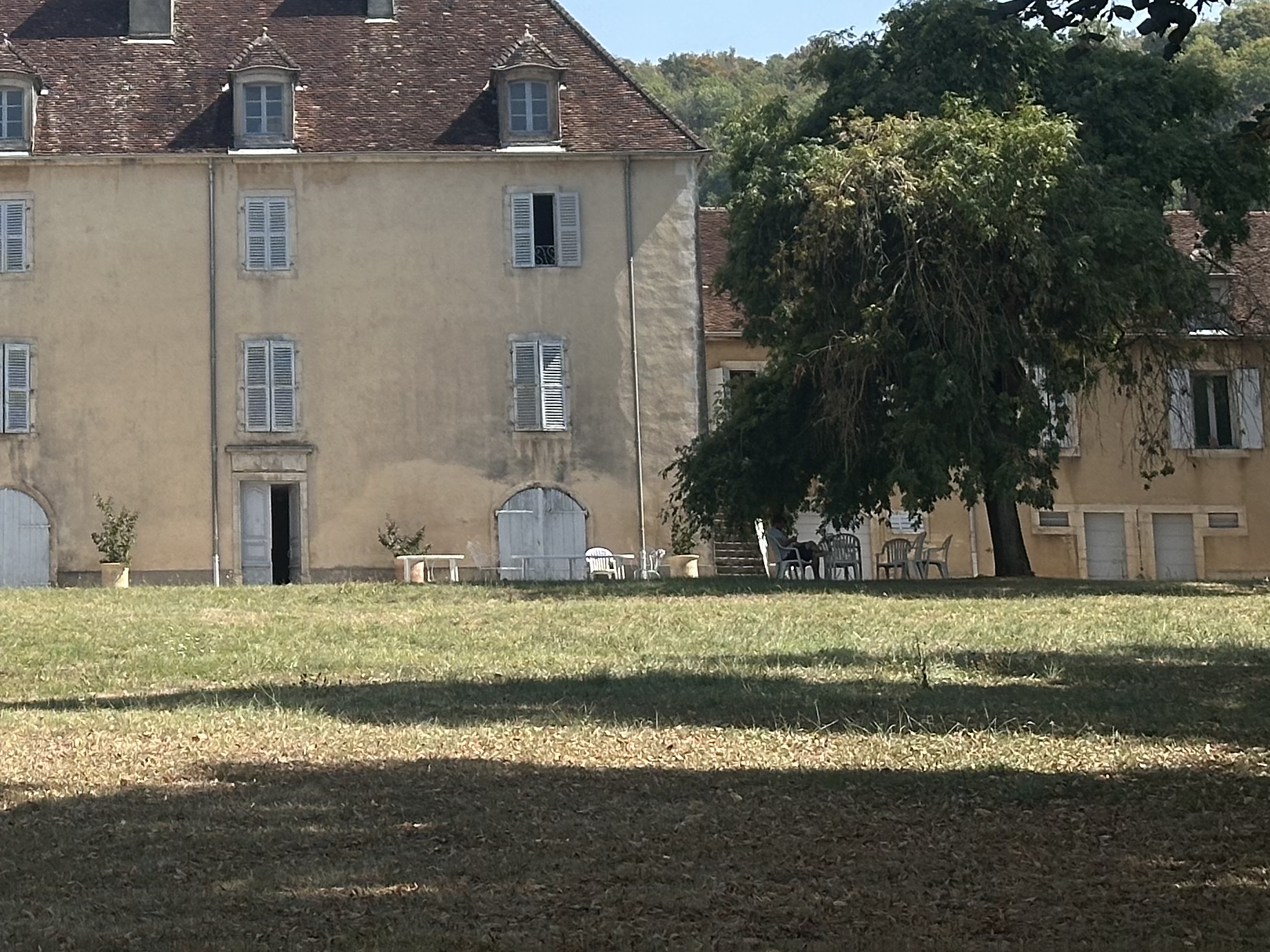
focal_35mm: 105
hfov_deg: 18.2
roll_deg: -1.0
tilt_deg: +11.6
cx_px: -39
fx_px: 3852
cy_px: -88
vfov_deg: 13.8
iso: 64
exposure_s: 1/3876
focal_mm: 6.86
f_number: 1.78
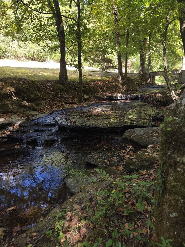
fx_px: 164
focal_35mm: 23
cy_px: 124
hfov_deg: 58.9
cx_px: 92
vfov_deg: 73.9
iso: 40
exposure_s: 1/120
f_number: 1.8
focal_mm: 5.4
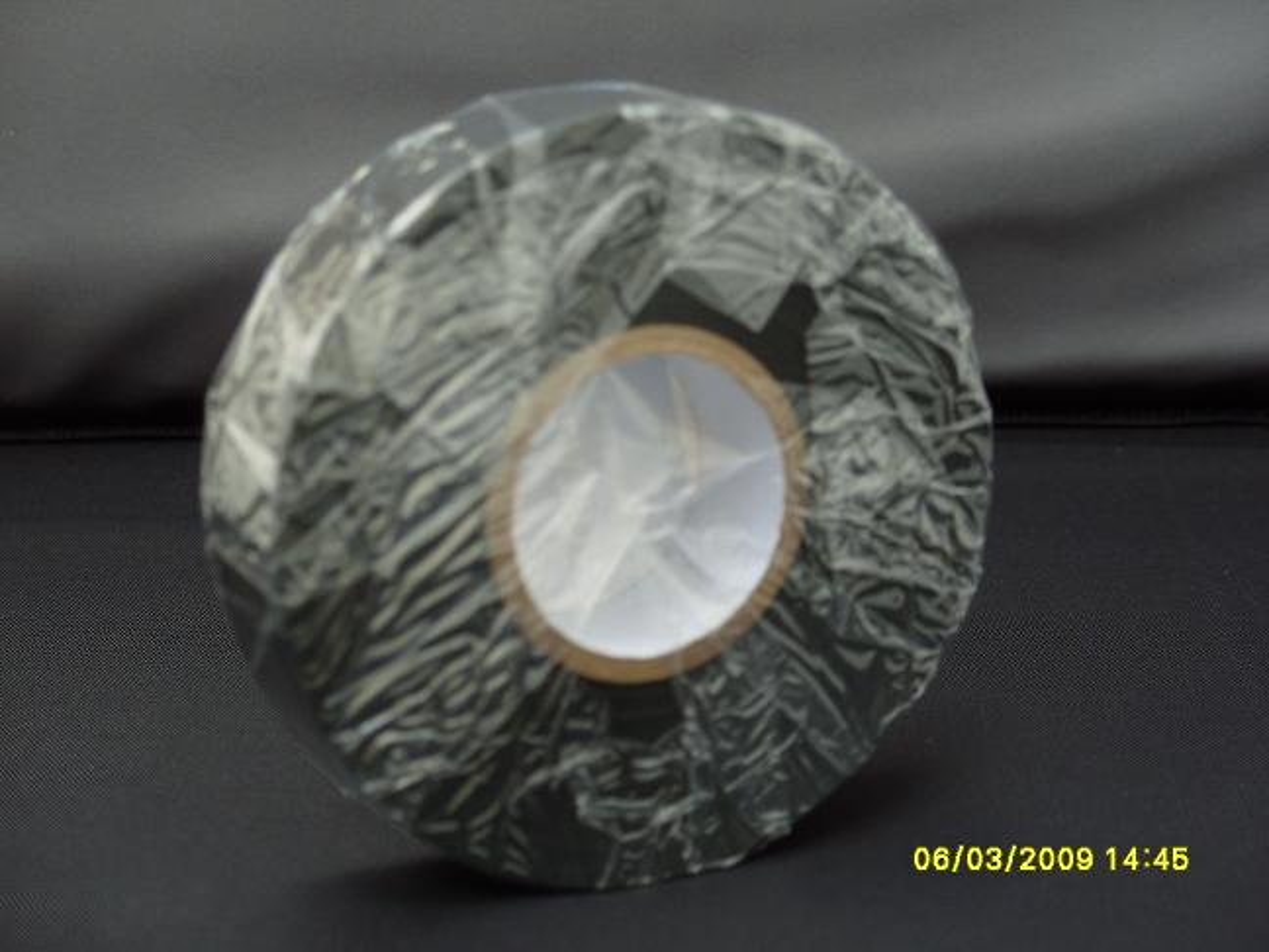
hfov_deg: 23.0
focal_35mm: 85
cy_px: 476
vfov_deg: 17.4
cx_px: 634
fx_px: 3116
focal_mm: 18.9
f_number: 3.4
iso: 80
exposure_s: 1/125
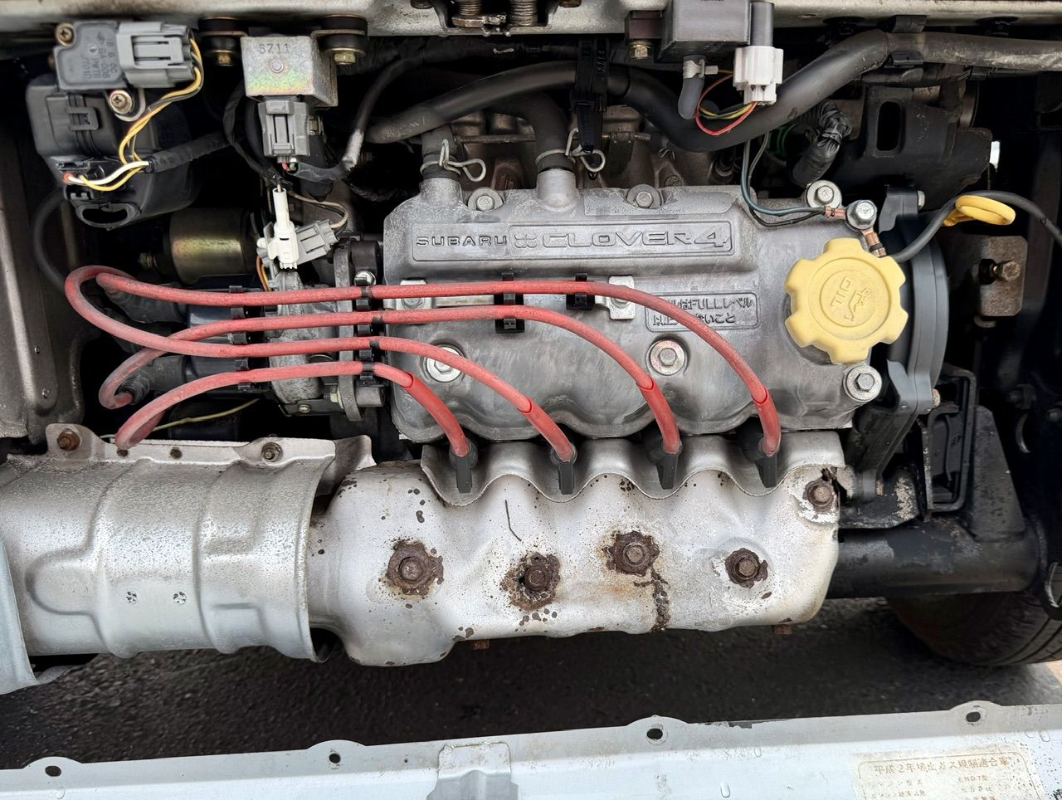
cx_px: 531
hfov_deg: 71.5
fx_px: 737
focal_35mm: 24
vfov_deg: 56.9
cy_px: 400
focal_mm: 6.76
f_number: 1.78
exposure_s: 1/888
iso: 80
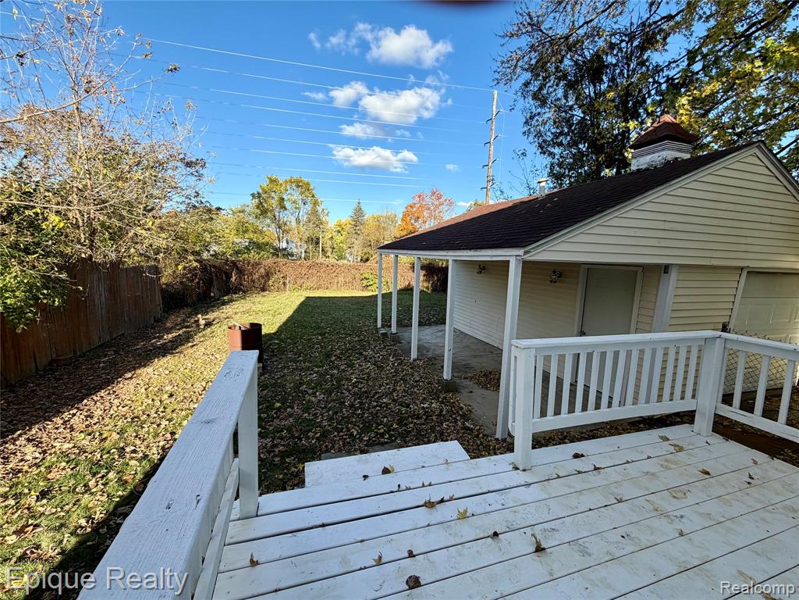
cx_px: 400
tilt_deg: -8.2
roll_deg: -1.6
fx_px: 323
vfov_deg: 85.7
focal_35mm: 14
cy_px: 300
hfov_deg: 102.1
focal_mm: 2.22
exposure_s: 1/625
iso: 40
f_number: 2.2
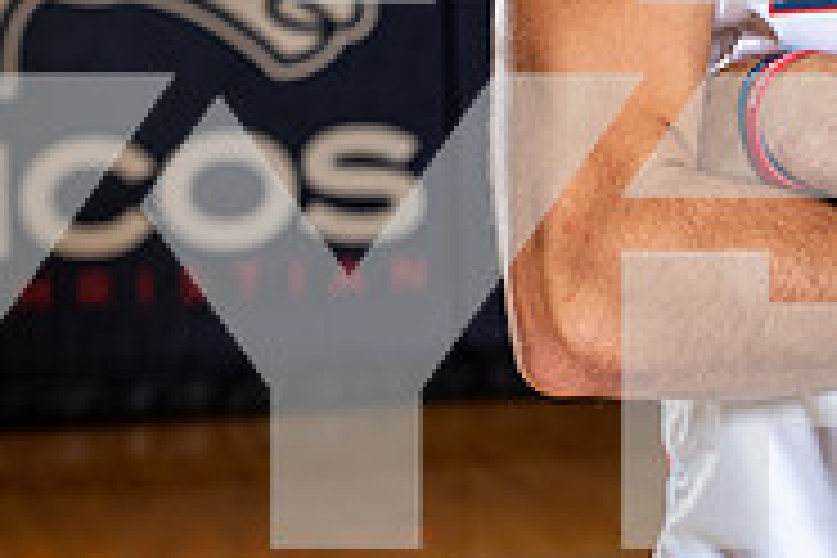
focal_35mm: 212
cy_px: -232
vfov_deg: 6.4
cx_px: 549
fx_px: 4929
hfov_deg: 9.7
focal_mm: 68
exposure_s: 1/250
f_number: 5.6
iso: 640
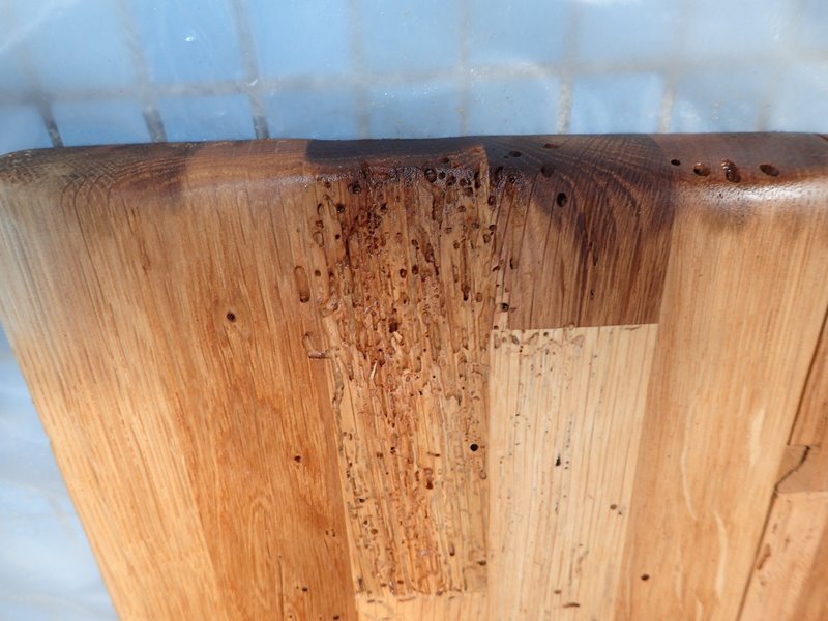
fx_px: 598
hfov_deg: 69.4
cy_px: 310
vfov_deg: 54.9
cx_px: 414
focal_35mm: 25
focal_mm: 4.5
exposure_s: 1/30
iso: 100
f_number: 5.6
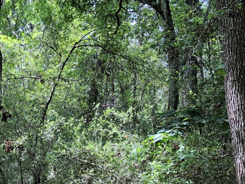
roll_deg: +2.0
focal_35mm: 67
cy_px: 214
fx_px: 474
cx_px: -15
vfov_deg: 20.7
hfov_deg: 26.9
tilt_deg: +1.3
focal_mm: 4
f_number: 1.8
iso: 40
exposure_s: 1/120
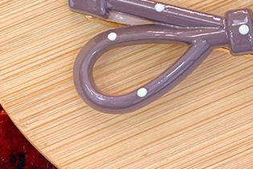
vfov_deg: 6.2
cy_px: -28
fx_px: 1560
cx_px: 83
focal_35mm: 222
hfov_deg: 9.3
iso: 64
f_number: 2
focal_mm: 6
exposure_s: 1/100
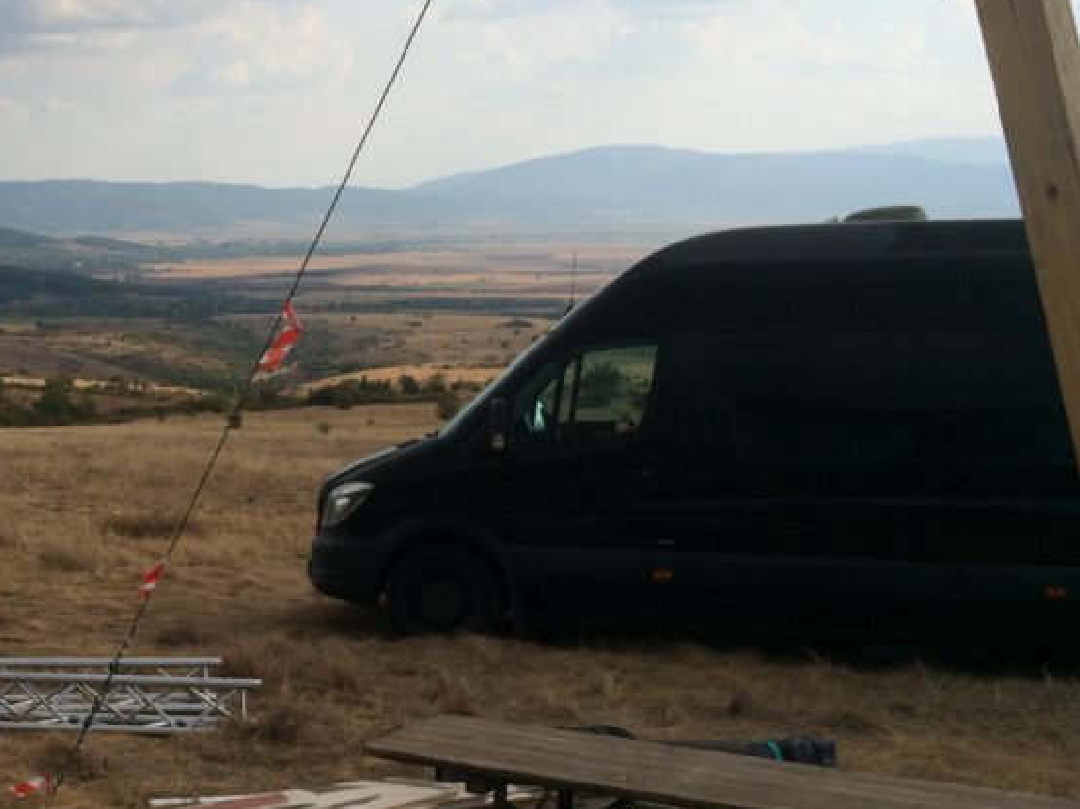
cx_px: 108
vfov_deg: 27.0
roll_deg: +1.4
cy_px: 458
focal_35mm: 54
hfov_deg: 33.7
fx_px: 1684
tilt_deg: -9.3
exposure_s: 1/2283
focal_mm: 4.15
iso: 32
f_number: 2.2
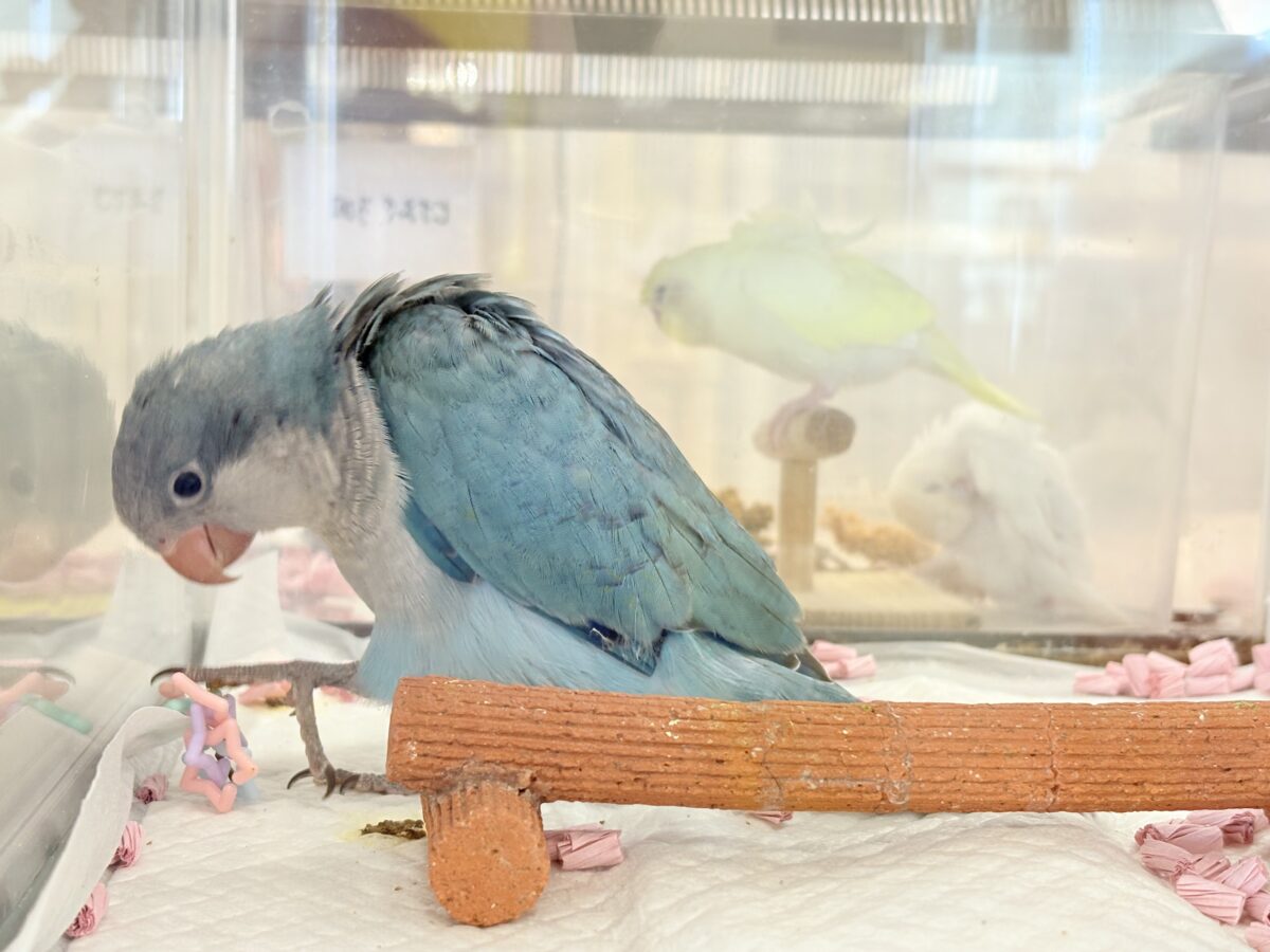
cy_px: 476
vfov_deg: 28.0
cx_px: 635
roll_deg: -0.6
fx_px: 1908
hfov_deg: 36.8
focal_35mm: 52
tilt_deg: -3.6
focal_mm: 5.96
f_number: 1.6
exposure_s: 1/50
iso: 80
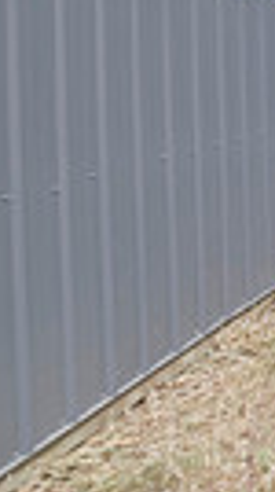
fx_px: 859
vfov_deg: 30.2
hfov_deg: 9.1
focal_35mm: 66
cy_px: 29
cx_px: 1010
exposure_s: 1/500
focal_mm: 14
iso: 800
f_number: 4
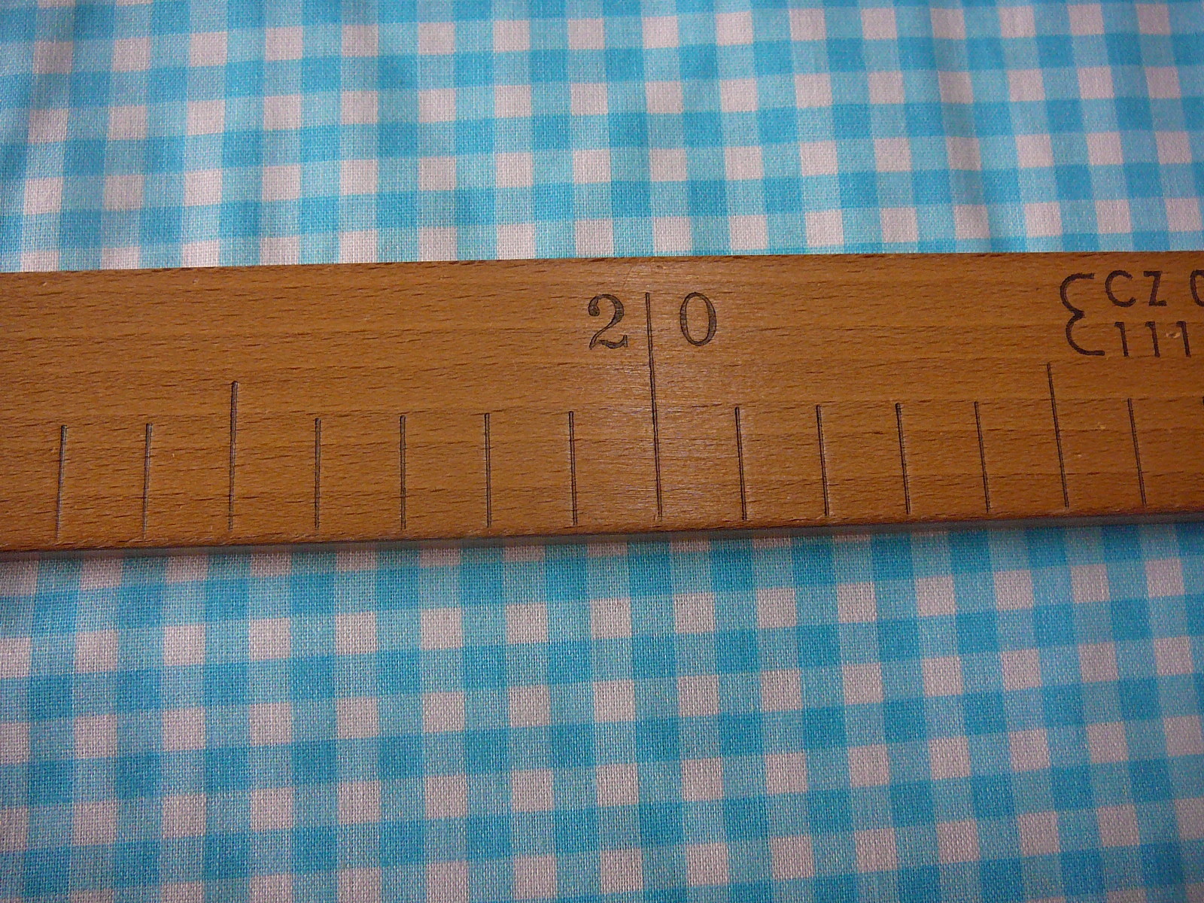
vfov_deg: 40.7
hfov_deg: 52.6
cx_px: 602
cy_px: 452
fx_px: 1217
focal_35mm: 35
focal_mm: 5.2
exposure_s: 1/40
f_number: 2.8
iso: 160
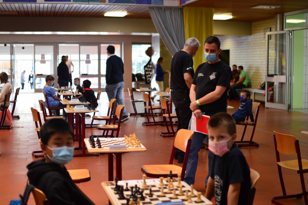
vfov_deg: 25.7
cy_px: 102
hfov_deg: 37.9
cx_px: 154
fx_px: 449
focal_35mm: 52
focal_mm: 35
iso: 360
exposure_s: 1/60
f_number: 1.8
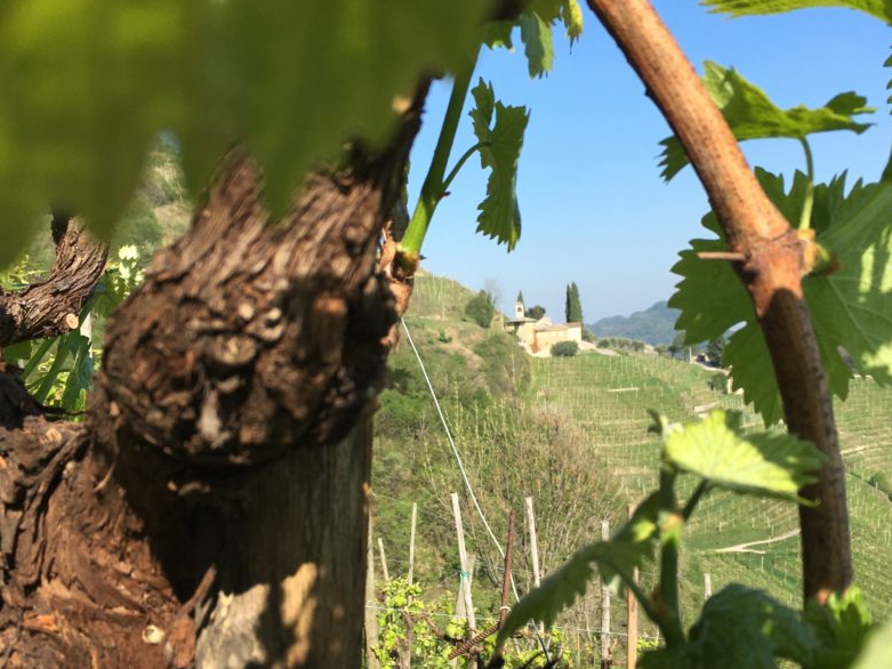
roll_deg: +3.9
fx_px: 979
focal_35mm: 38
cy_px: 353
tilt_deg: -1.7
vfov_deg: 37.7
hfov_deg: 48.8
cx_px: 504
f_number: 2.2
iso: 25
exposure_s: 1/1789
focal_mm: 4.15
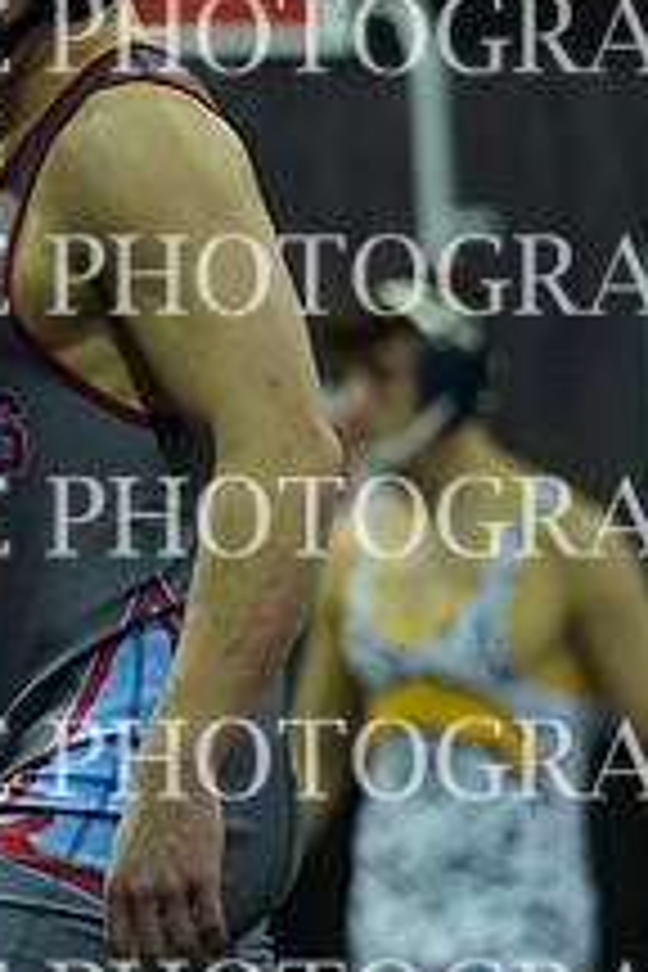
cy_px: 396
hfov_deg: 3.4
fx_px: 10880
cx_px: 16
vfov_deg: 5.1
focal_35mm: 403
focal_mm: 150
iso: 6400
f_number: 2.8
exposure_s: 1/1600
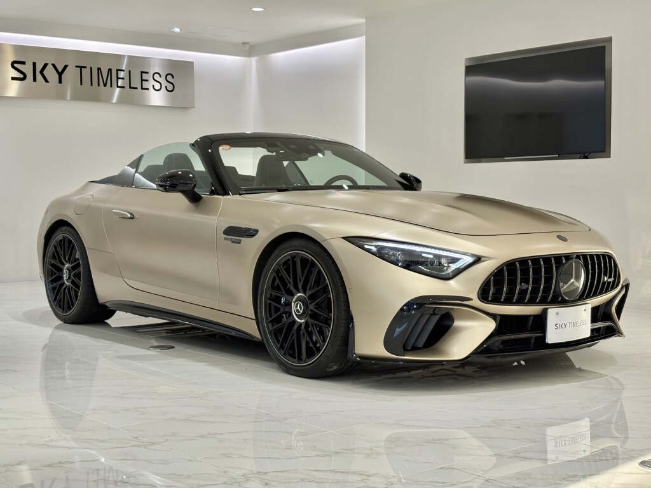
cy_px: 244
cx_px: 326
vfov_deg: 28.0
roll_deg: +0.9
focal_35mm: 52
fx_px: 978
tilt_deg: -3.4
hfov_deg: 36.8
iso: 80
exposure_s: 1/379
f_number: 1.6
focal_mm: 5.96
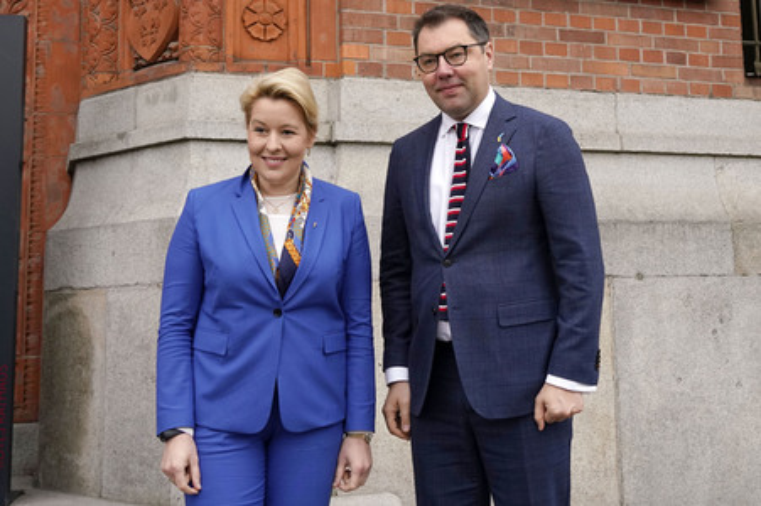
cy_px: 253
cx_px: 380
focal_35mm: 33
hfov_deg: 57.3
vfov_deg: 39.9
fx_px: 697
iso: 1600
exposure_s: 1/500
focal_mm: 33
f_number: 6.3
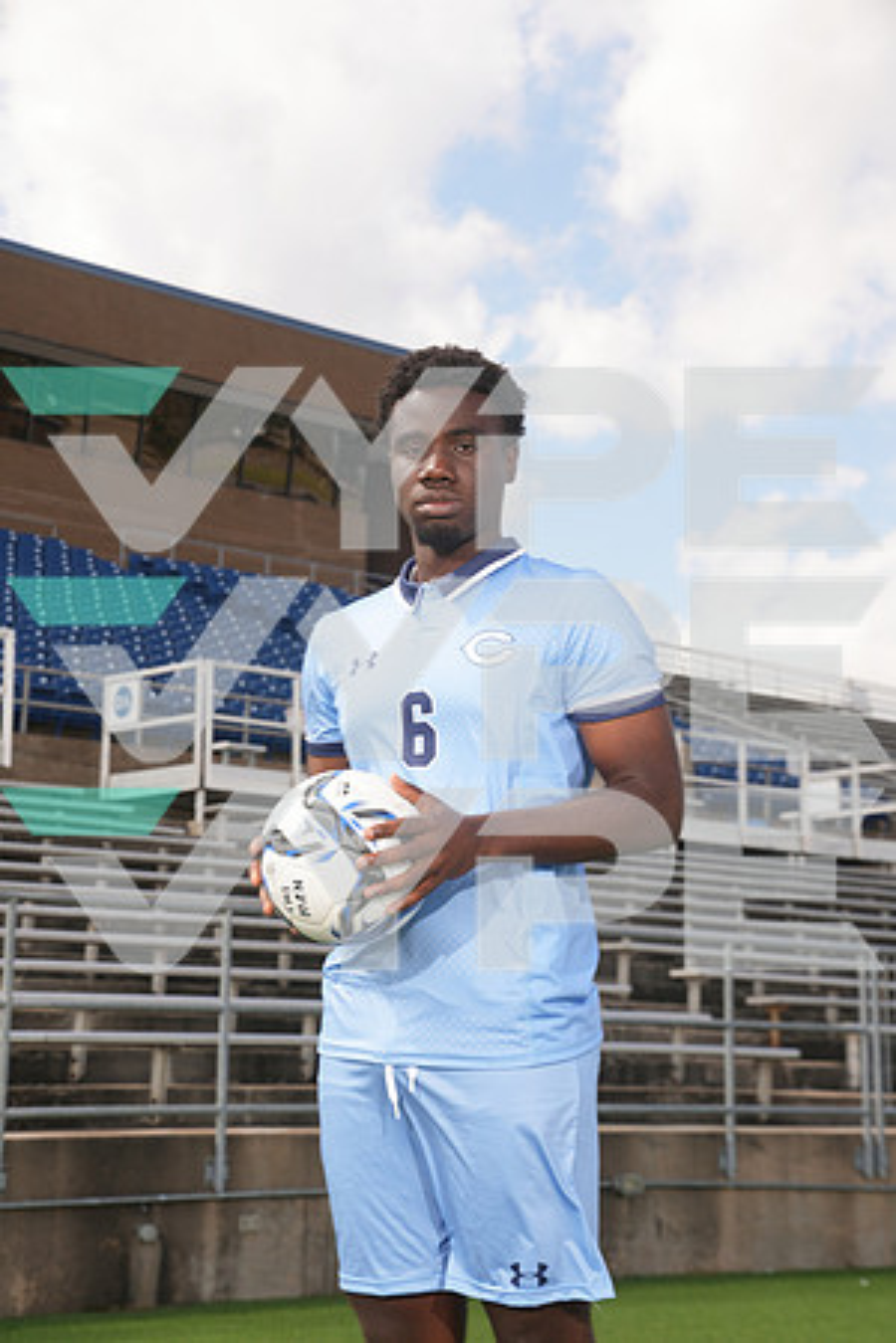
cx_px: 448
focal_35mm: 70
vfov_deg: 28.8
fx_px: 2613
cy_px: 672
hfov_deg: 19.5
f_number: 8
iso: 100
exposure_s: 1/200
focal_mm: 70
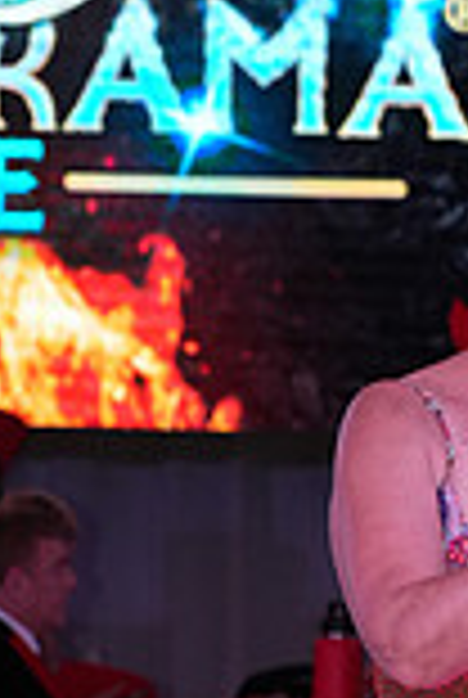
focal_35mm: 430
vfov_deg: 4.8
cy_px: 1045
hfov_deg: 3.2
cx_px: 767
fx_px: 8347
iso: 1600
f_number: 7.1
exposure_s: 1/200
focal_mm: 115
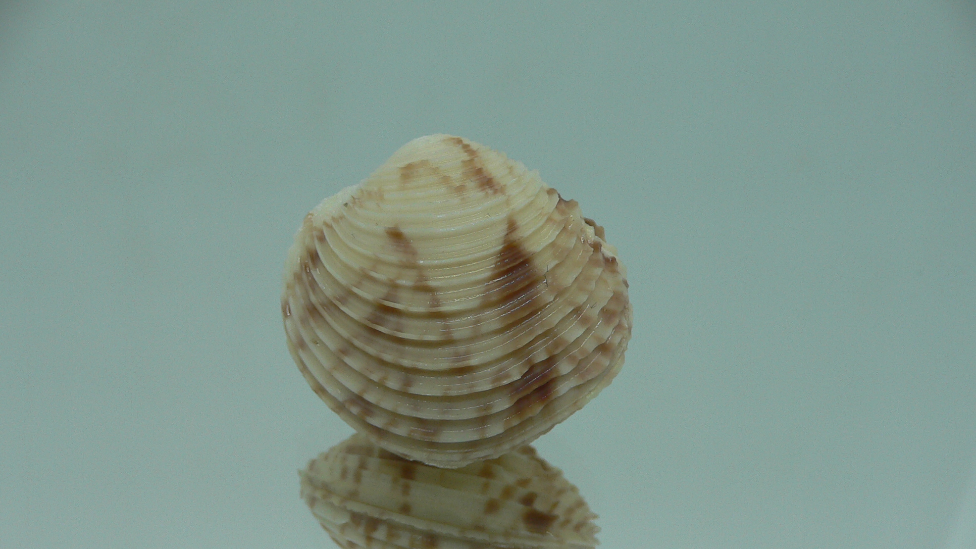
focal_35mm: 39
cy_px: 335
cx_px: 483
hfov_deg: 51.6
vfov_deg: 30.3
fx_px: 1009
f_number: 2.8
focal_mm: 4.6
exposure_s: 1/60
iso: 80
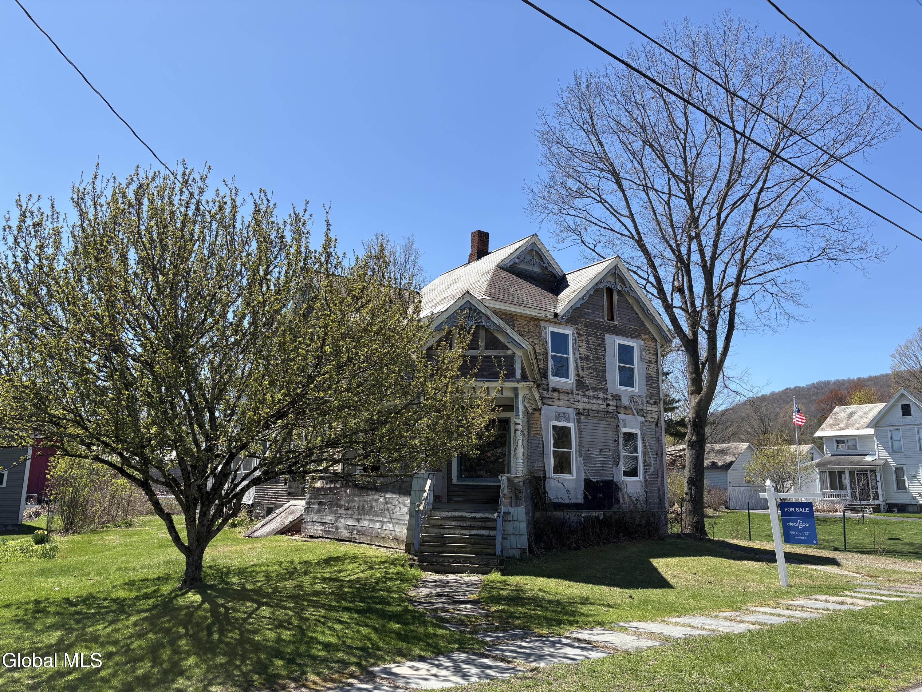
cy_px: 346
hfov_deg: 67.3
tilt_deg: +12.2
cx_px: 461
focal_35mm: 26
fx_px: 693
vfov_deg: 53.1
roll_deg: -0.8
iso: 50
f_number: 1.6
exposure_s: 1/2141
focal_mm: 5.96
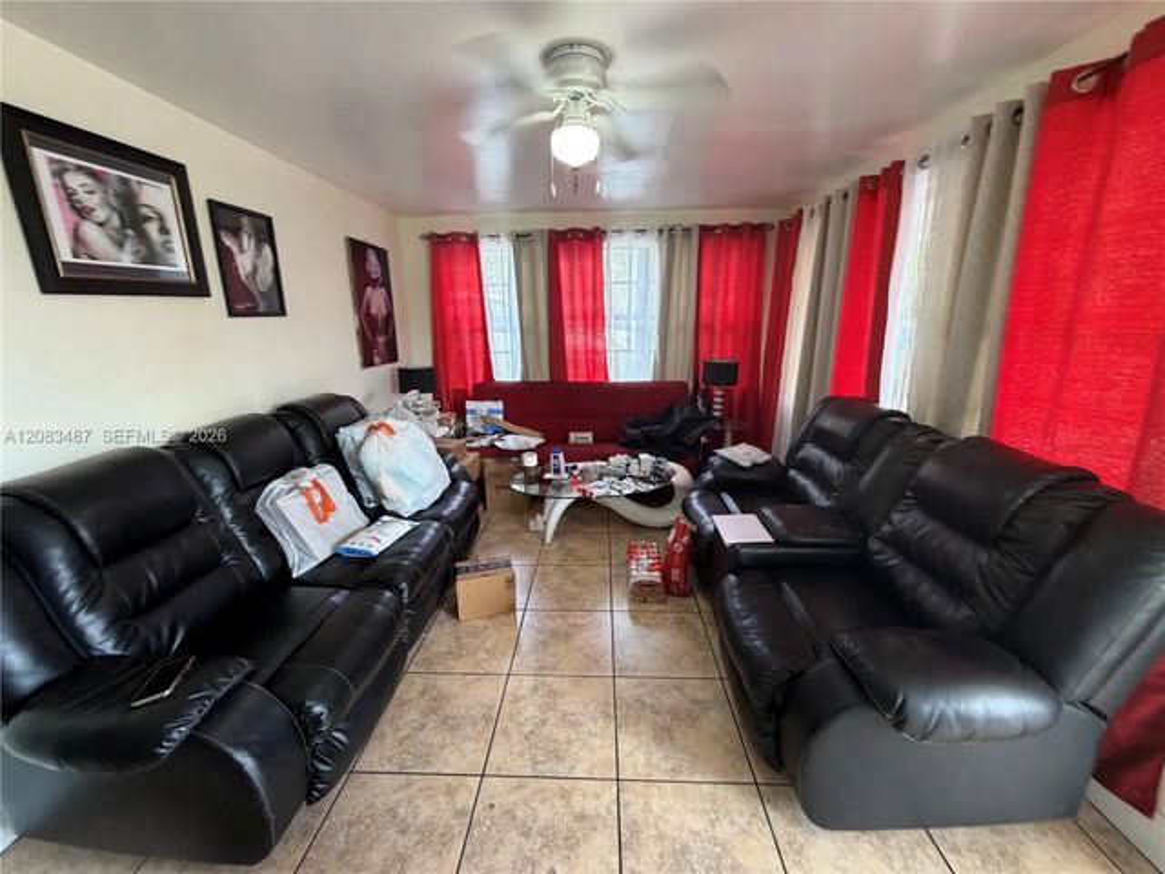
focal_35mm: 14
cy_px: 437
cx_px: 582
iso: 200
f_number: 2.2
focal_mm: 2.22
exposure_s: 1/60
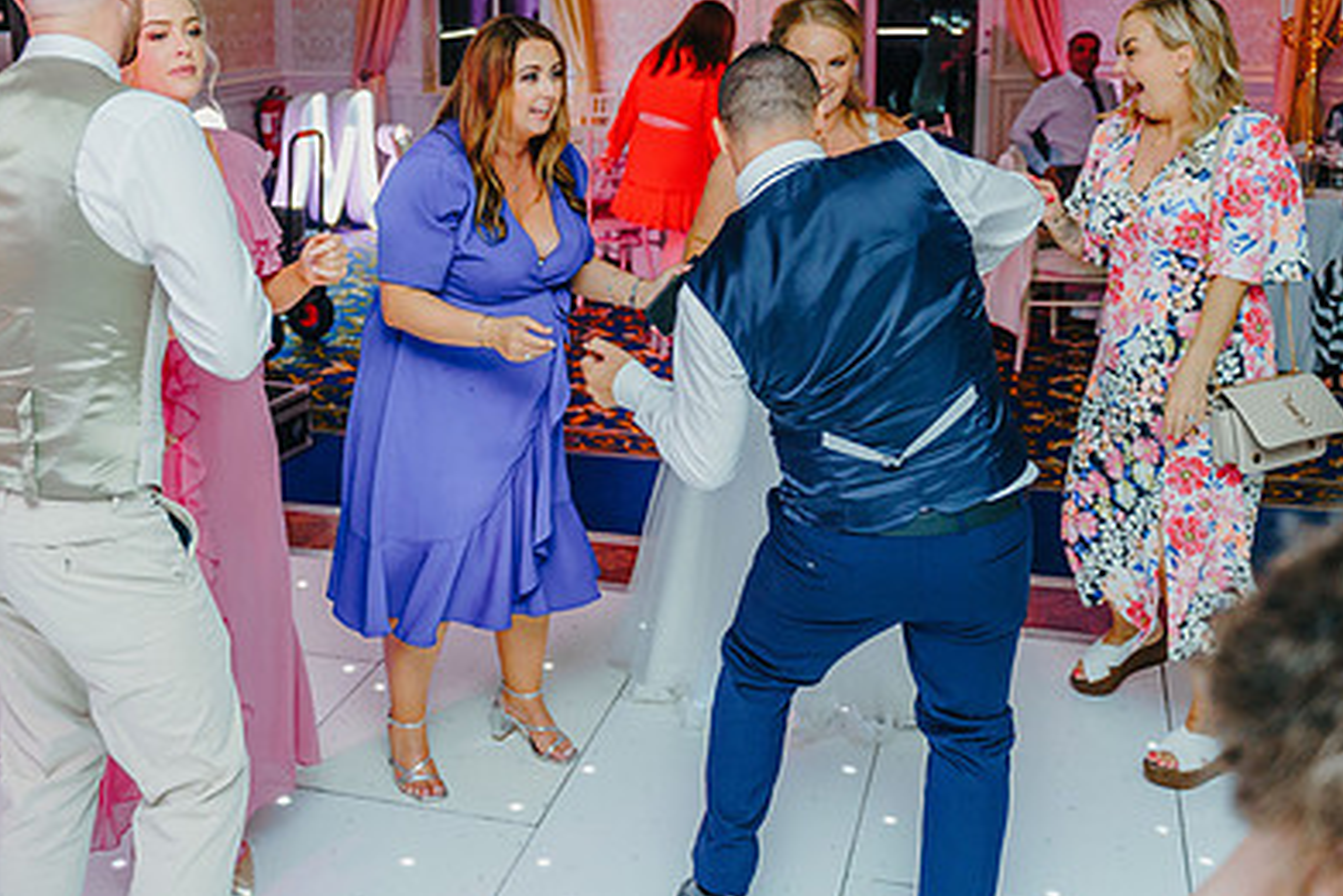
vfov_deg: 30.8
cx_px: 536
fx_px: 1605
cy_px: 239
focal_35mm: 43
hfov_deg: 45.2
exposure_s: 1/200
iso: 1600
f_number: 2.8
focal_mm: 29
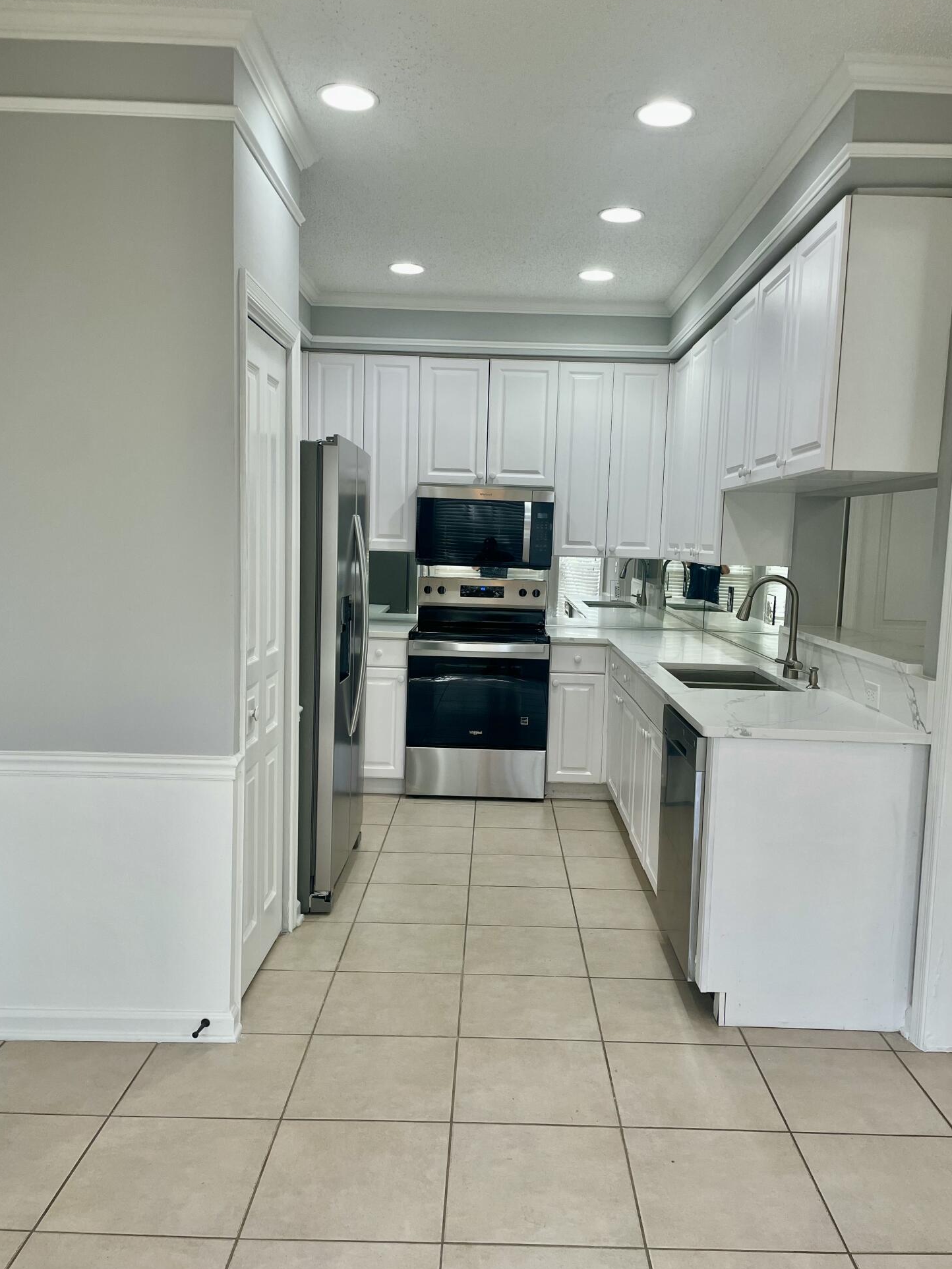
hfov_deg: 51.3
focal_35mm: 27
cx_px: 492
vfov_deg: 65.3
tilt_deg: -5.4
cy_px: 638
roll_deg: -1.4
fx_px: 990
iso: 64
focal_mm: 4.2
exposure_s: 1/120
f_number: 1.6
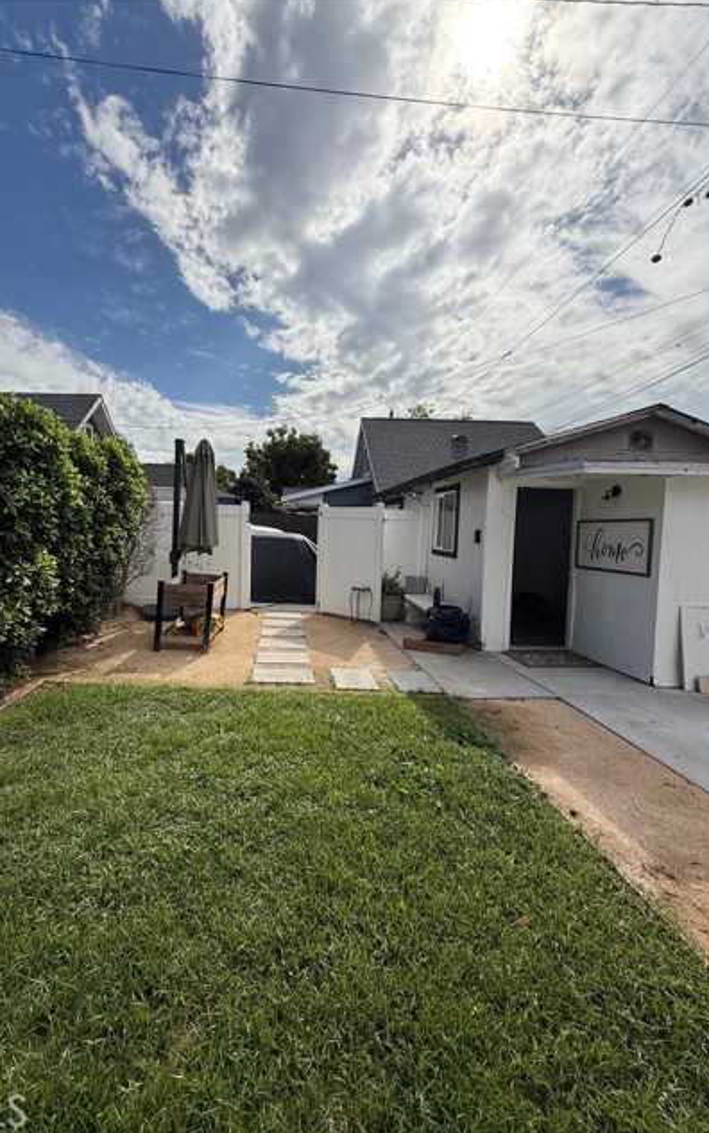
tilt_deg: -5.7
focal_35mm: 15
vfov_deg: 101.4
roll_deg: -3.9
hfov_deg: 74.4
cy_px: 564
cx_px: 301
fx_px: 463
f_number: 2.2
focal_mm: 2.22
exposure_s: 1/4425
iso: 50
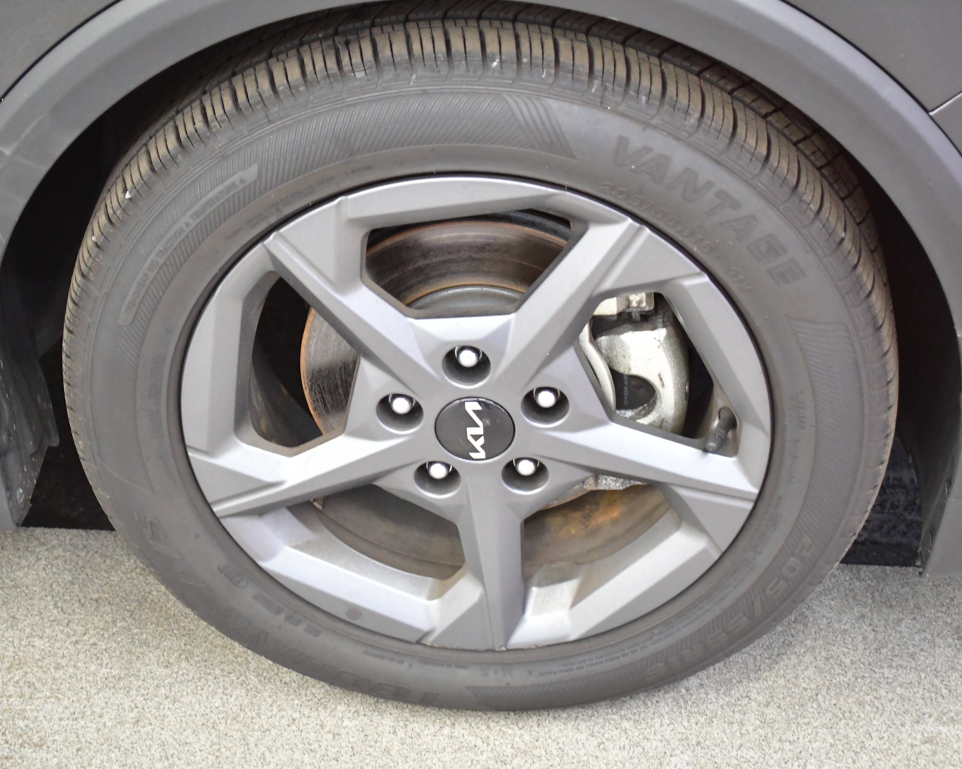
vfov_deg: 22.5
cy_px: 385
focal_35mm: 68
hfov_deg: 27.9
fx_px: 1936
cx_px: 504
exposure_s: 1/40
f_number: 5.3
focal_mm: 40
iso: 3600
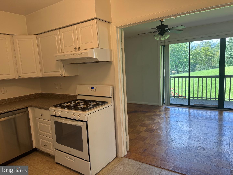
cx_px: 116
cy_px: 88
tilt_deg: -8.5
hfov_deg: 71.6
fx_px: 162
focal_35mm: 24
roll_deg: +3.7
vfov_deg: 56.8
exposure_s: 1/120
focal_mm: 6.76
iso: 80
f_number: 1.78
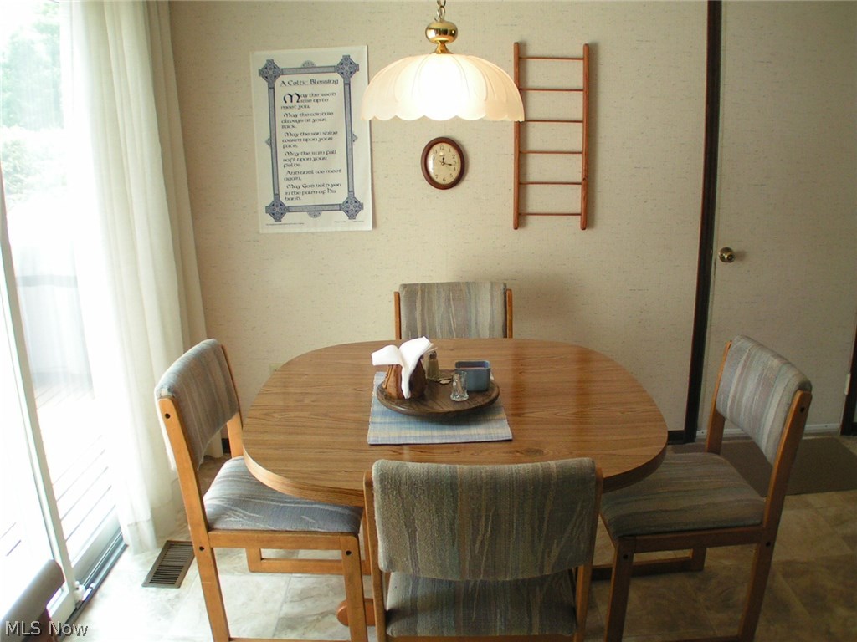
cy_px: 321
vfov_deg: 37.7
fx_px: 941
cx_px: 428
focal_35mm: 38
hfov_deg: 49.0
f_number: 2.8
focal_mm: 5.8
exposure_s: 1/40
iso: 100
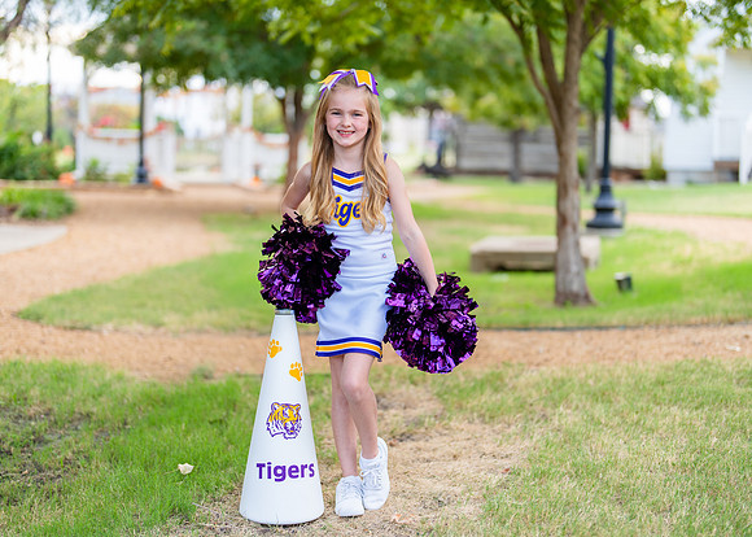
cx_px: 376
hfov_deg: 36.4
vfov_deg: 26.4
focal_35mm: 54
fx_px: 1142
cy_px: 268
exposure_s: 1/400
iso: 125
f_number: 1.2
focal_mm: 50
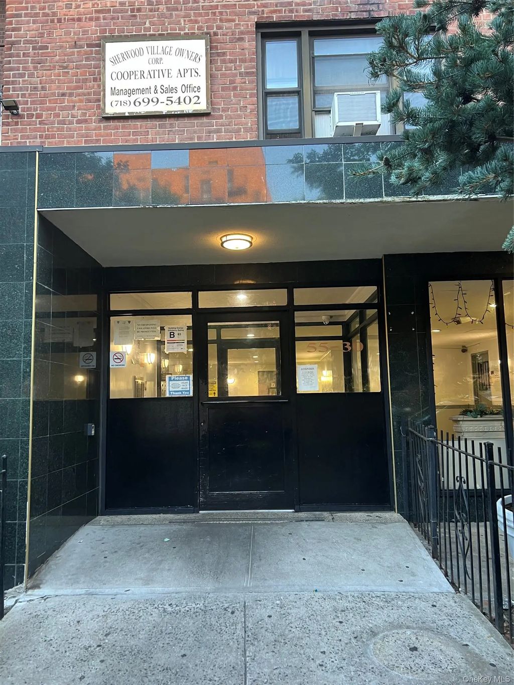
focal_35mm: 26
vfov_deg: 67.3
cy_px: 342
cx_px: 257
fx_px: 515
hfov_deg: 53.1
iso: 100
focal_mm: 5.7
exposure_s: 1/60
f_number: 1.5
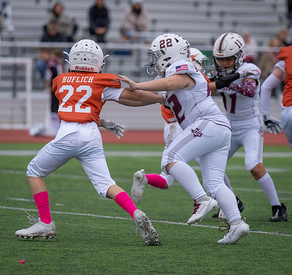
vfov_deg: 4.2
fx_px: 3734
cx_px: 178
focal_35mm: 403
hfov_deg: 4.5
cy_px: 129
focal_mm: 200
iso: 640
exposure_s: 1/1250
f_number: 2.8
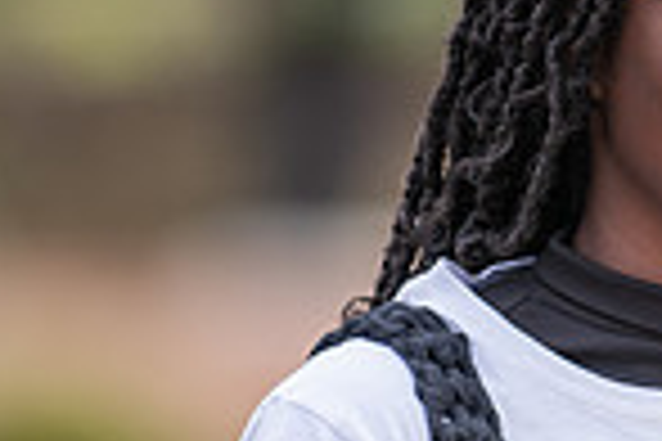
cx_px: 811
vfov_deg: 1.2
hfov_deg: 1.7
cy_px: 412
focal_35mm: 1182
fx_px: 21734
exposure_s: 1/640
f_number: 3.2
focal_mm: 300
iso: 100
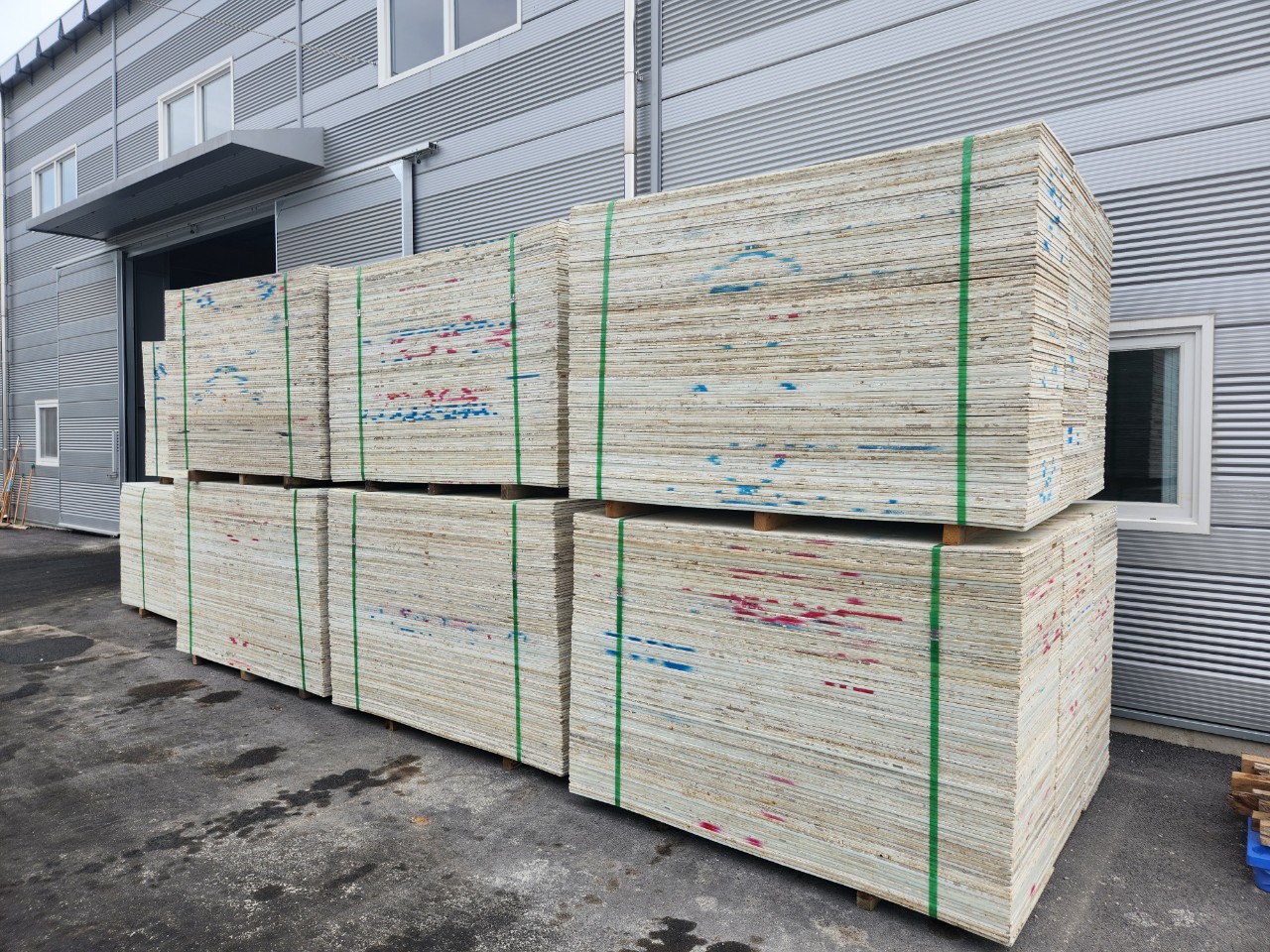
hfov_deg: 73.9
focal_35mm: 23
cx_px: 635
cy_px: 476
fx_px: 844
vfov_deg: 58.9
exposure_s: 1/769
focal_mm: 5.4
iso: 20
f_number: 1.8
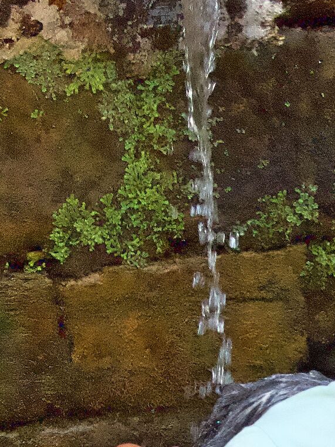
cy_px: 485
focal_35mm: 378
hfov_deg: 3.9
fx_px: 4880
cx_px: 322
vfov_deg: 5.2
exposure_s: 1/250
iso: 800
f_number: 5.1
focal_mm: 21.5
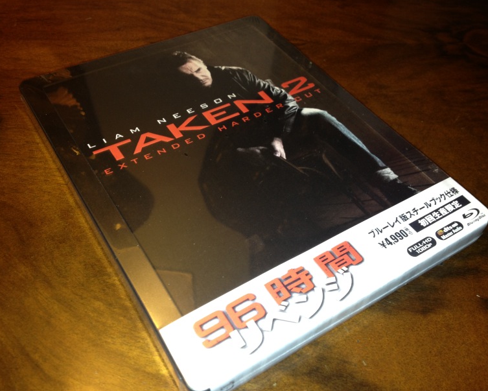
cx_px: 238
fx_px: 535
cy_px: 194
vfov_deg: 40.2
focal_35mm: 37
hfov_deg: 49.1
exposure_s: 1/21
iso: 50
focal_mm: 4.28
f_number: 2.4
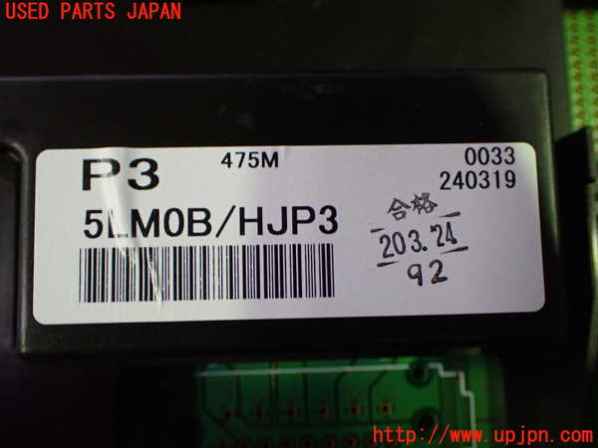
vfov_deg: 37.7
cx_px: 299
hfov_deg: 49.0
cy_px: 224
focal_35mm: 38
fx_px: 656
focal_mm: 6.83
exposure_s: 1/60
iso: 800
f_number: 2.7
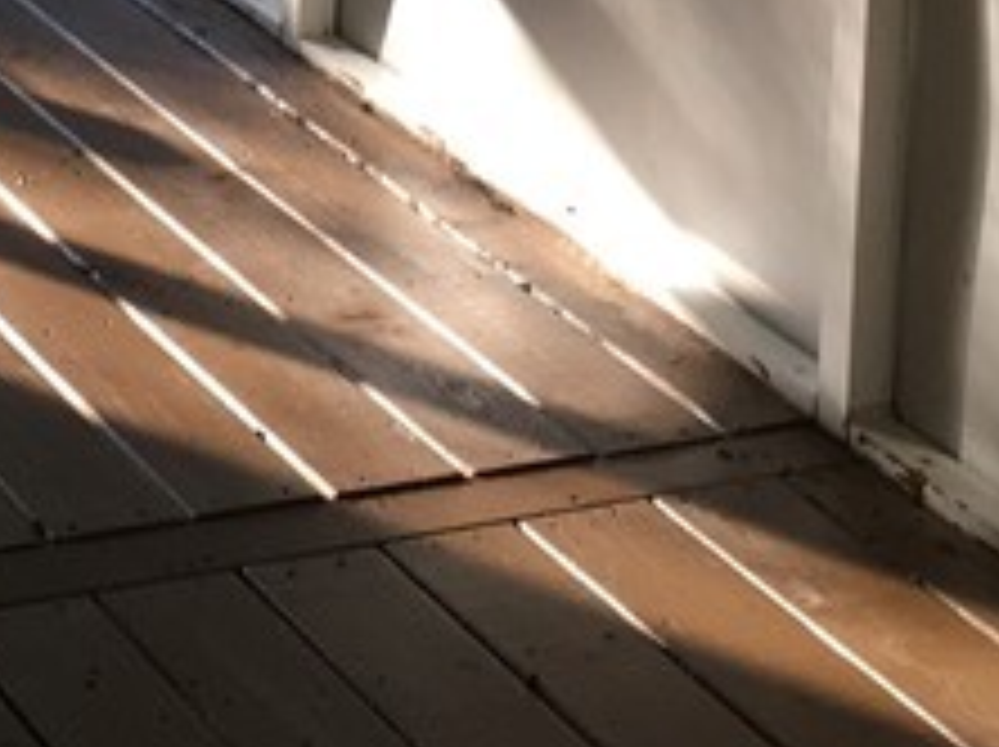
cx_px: -63
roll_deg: -0.9
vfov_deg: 10.4
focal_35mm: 134
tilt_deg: -8.3
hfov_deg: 14.4
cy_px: -621
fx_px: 3863
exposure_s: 1/120
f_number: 2.2
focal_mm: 4.15
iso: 40
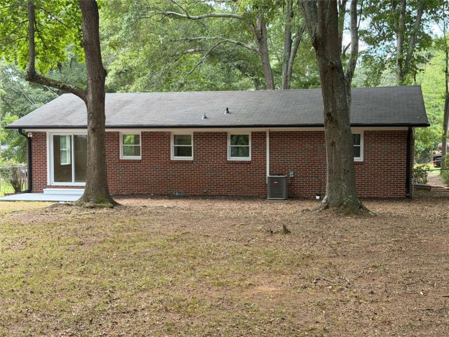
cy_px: 168
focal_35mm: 48
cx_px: 224
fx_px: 623
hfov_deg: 39.7
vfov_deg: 30.3
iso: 80
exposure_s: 1/180
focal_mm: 6.76
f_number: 1.78
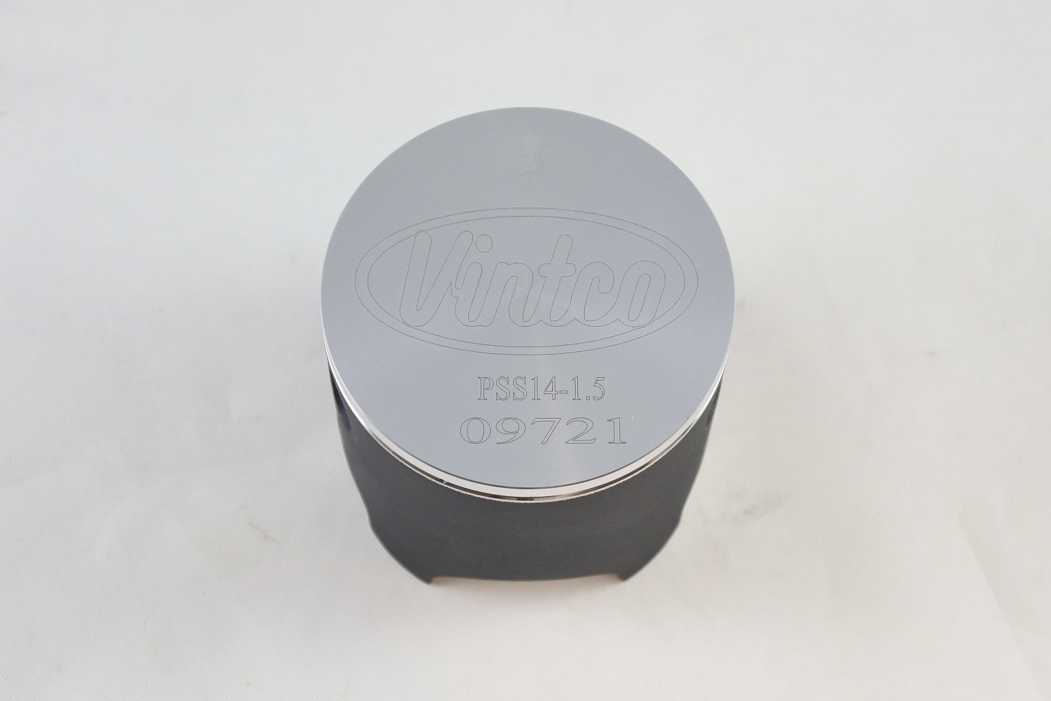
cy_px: 350
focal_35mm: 55
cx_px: 526
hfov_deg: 36.2
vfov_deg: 24.6
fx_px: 1606
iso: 640
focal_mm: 20.6
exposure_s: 1/125
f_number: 4.8
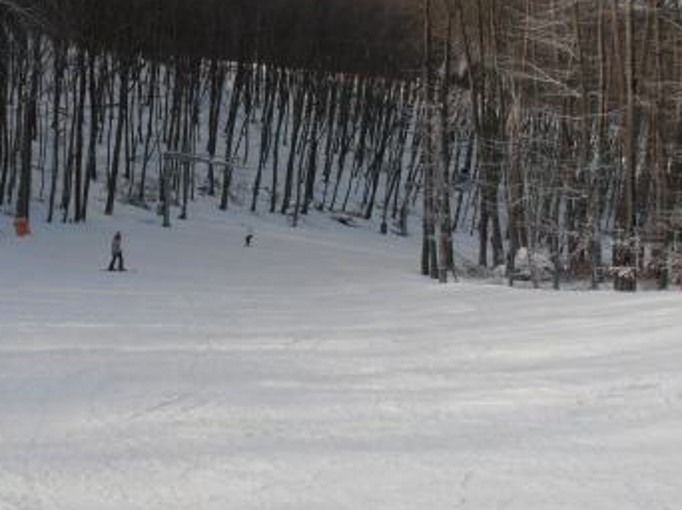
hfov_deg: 36.3
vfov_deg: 28.0
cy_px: 239
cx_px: 209
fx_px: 1024
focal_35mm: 52
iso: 80
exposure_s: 1/160
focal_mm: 6.61
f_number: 9.9
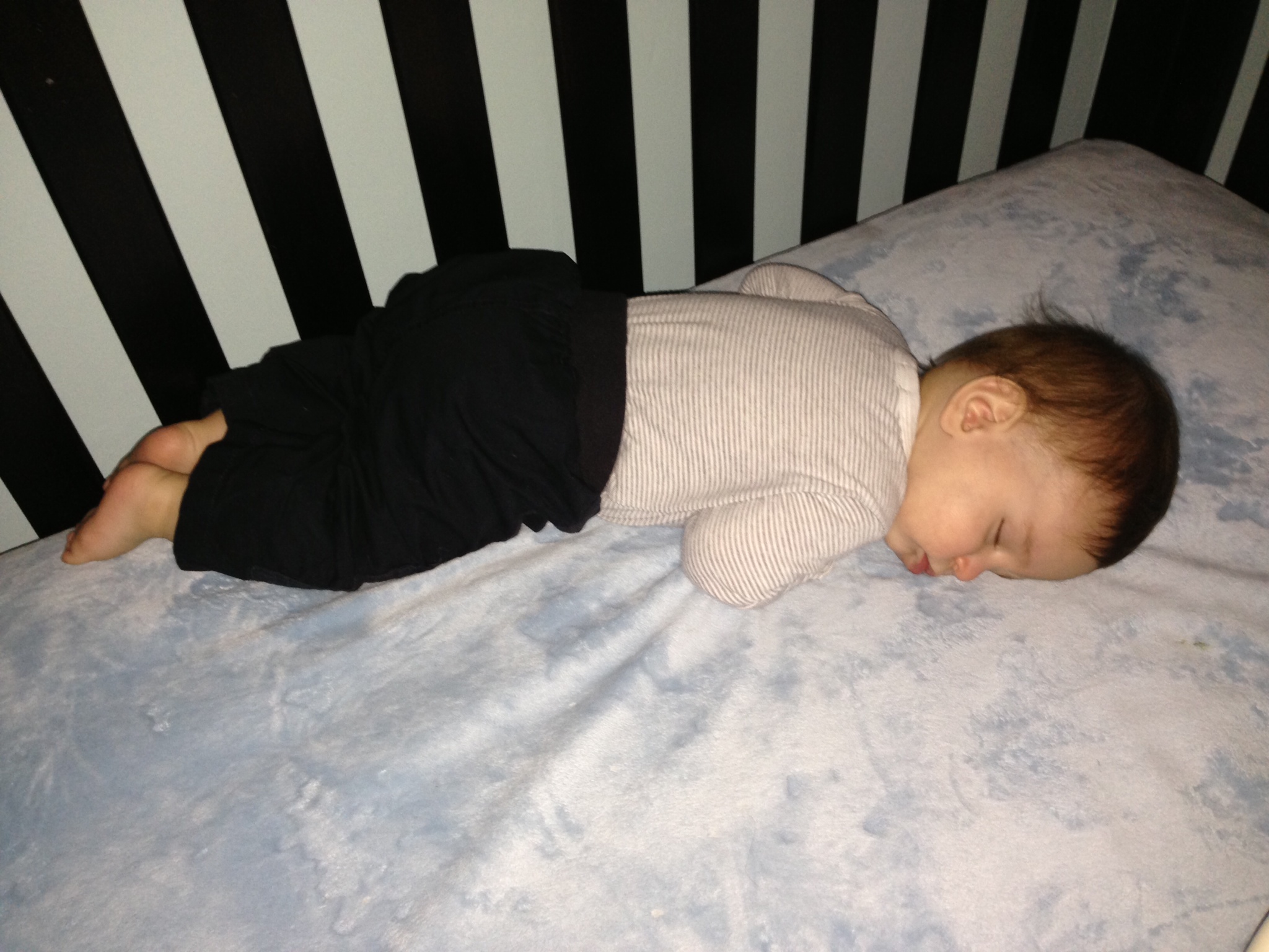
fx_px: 1210
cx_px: 634
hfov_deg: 55.4
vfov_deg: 42.9
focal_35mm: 33
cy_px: 476
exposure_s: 1/16
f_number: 2.4
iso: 100
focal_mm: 4.13
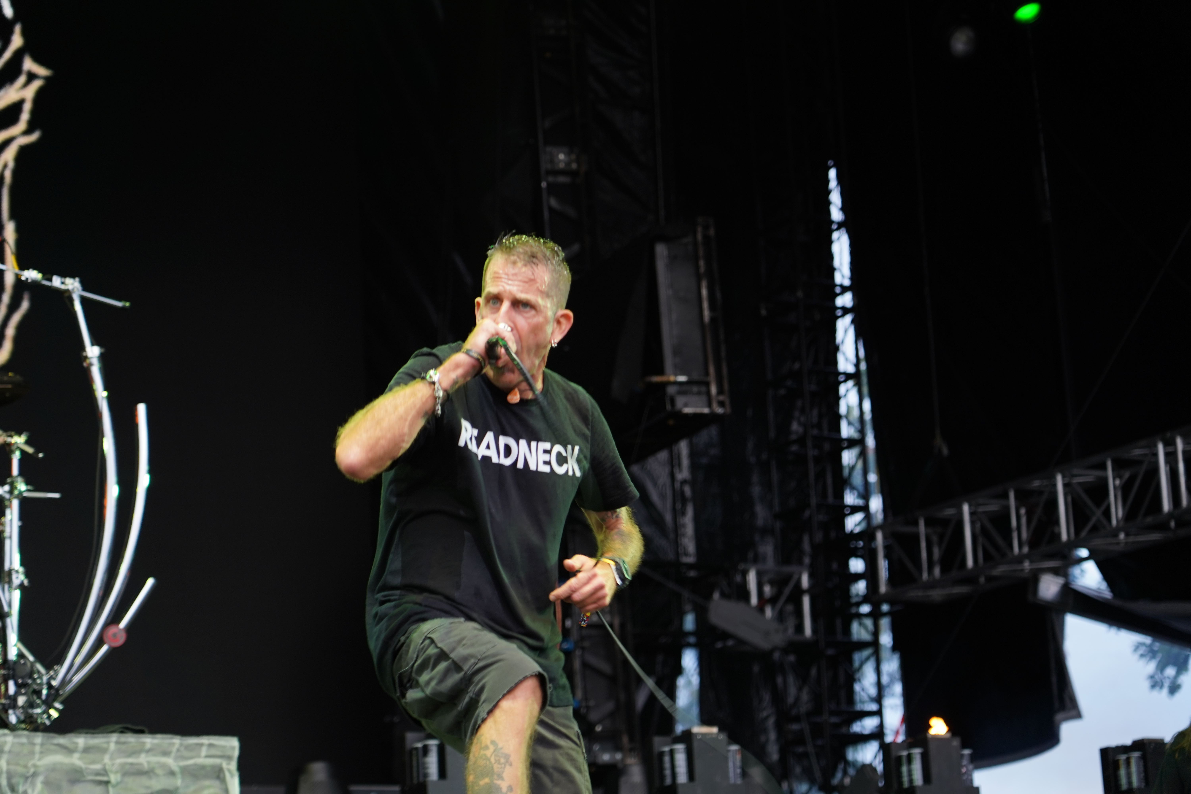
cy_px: 397
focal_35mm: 90
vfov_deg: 15.2
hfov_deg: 22.6
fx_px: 2977
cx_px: 596
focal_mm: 90
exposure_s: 1/100
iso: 320
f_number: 4
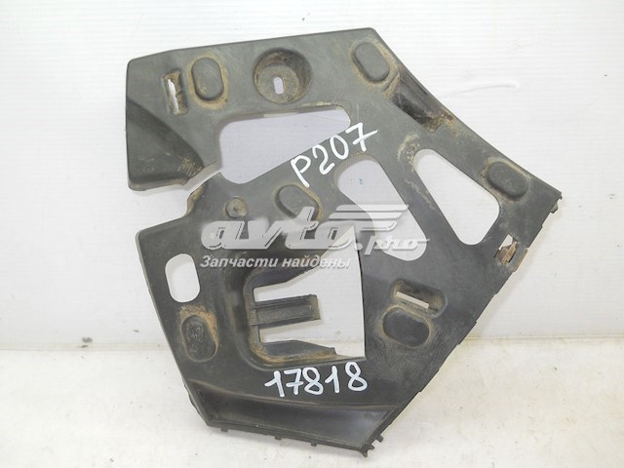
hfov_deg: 45.8
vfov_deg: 35.1
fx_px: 739
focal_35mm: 41
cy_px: 234
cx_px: 312
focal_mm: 6.72
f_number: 3.1
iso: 125
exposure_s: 1/30
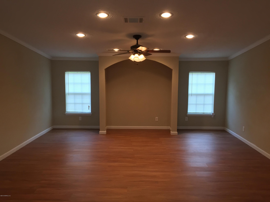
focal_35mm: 29
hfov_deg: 61.7
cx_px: 135
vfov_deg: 48.2
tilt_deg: -6.6
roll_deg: -1.0
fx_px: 226
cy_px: 101
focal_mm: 4.15
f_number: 2.2
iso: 100
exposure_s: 1/30
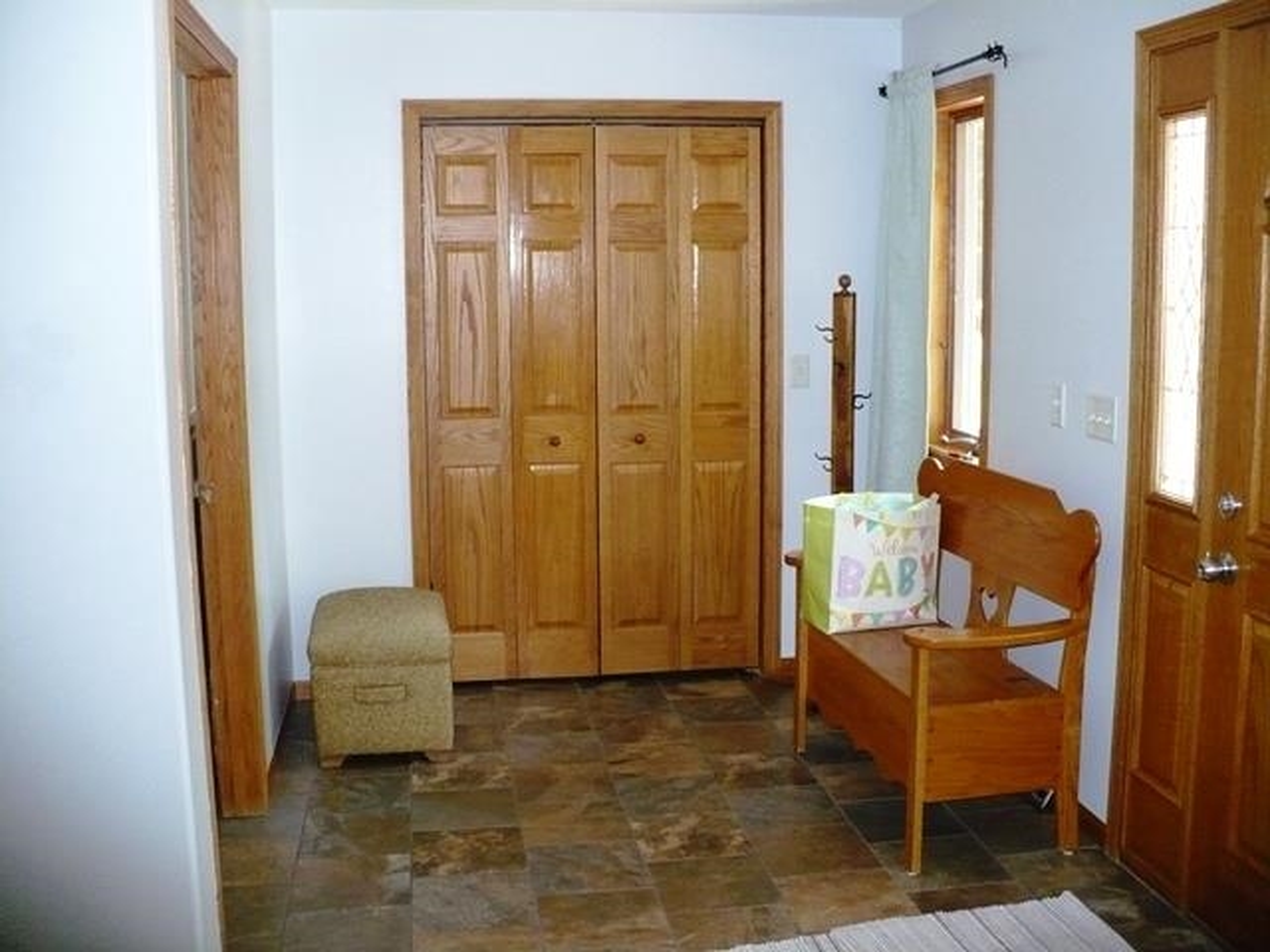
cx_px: 635
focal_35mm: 37
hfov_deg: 50.1
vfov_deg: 38.7
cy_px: 476
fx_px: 1357
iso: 500
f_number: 2.8
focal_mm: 6.1
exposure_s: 1/30
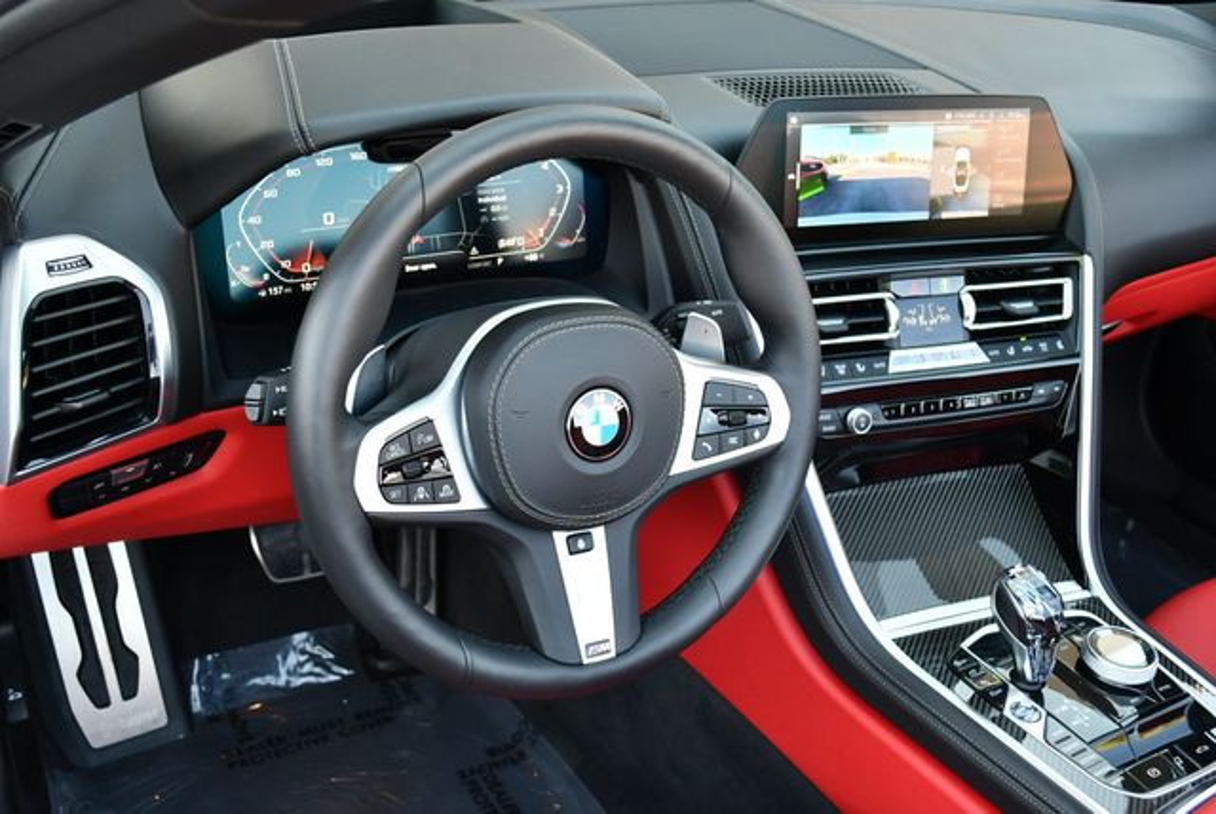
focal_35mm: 40
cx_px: 608
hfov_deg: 48.4
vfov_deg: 33.5
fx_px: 1352
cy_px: 407
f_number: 3.8
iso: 720
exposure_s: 1/250
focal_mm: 20
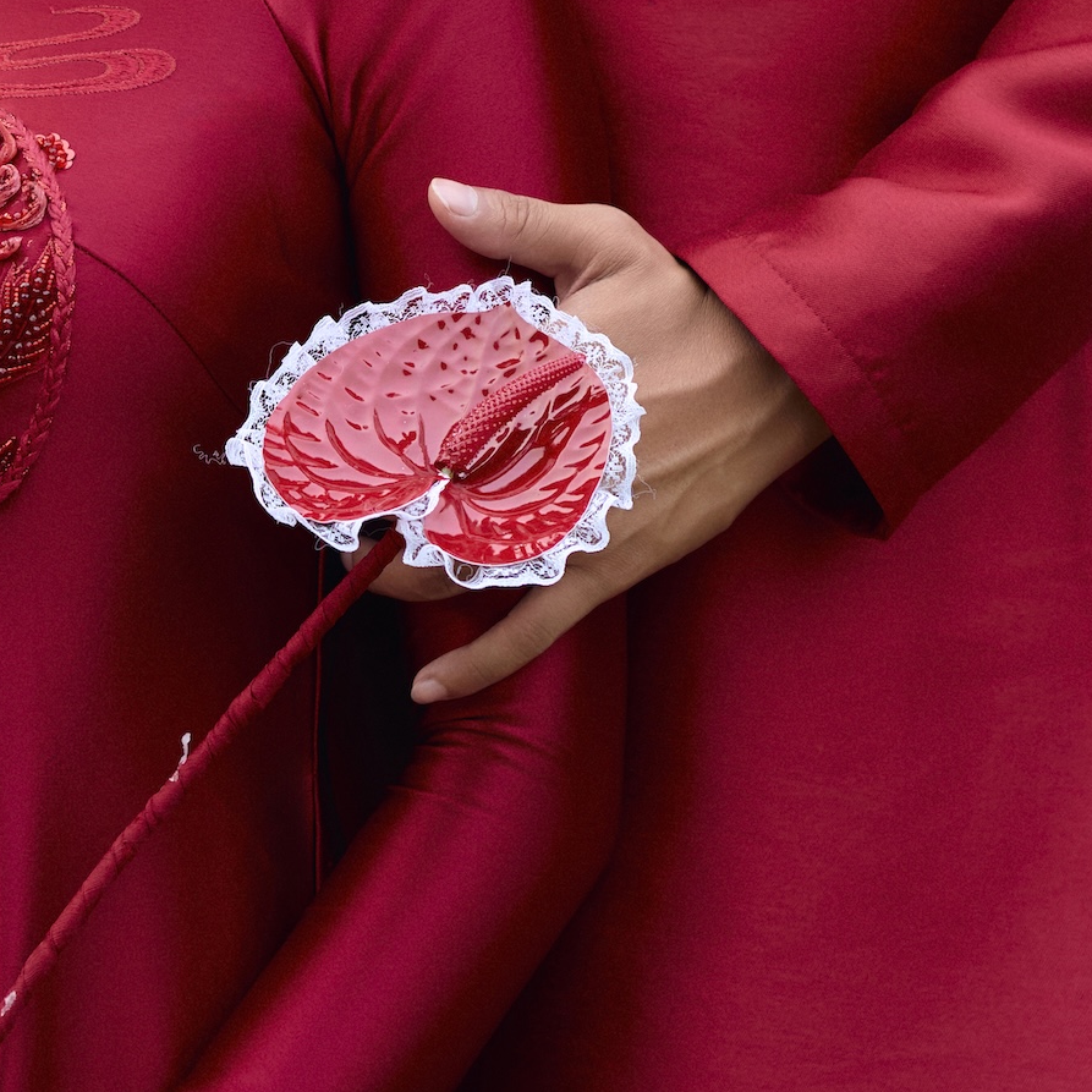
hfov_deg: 8.0
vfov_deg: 7.9
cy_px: -76
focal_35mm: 219
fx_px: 7816
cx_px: 166
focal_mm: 85
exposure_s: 1/250
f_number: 3.2
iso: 500
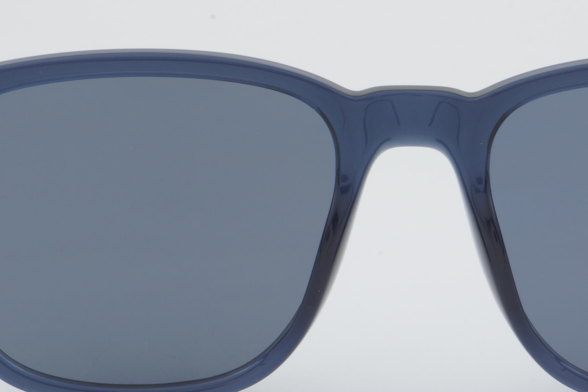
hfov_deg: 13.2
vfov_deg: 8.9
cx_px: 416
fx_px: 2530
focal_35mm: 155
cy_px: 224
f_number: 32
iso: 100
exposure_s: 1/3
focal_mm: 55
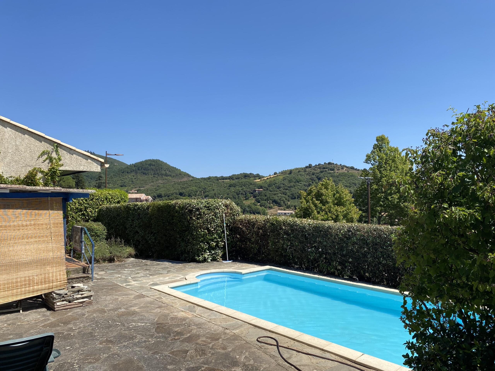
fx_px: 372
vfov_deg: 53.1
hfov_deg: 67.3
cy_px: 186
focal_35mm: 26
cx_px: 248
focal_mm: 4.25
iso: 32
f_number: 1.8
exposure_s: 1/3497
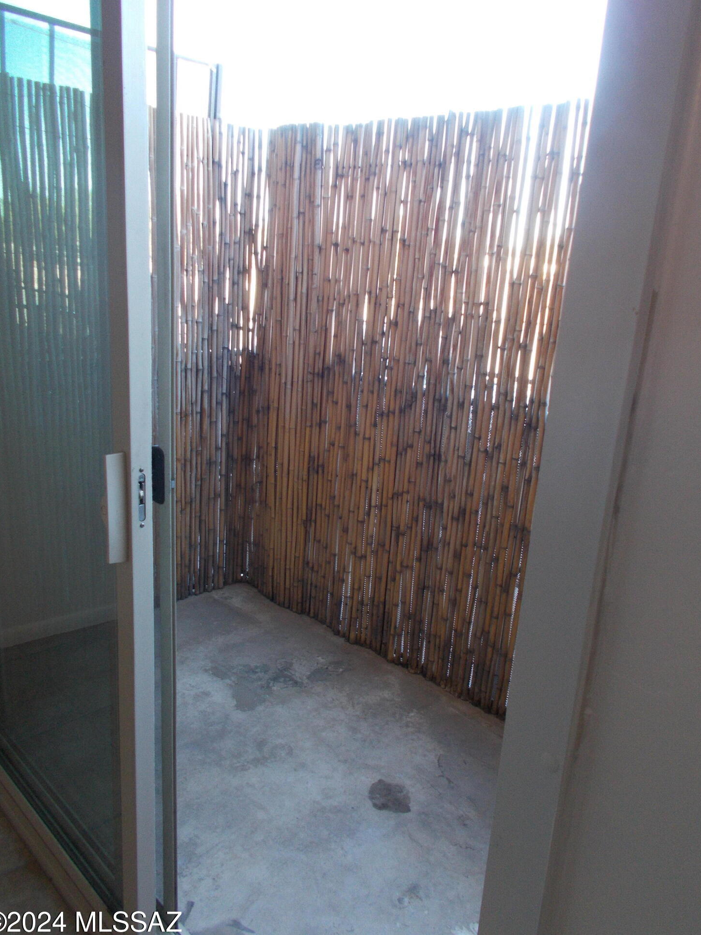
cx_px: 348
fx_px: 729
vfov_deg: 65.3
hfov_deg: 51.3
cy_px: 481
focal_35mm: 27
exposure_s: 1/25
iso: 160
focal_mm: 4.6
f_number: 3.2
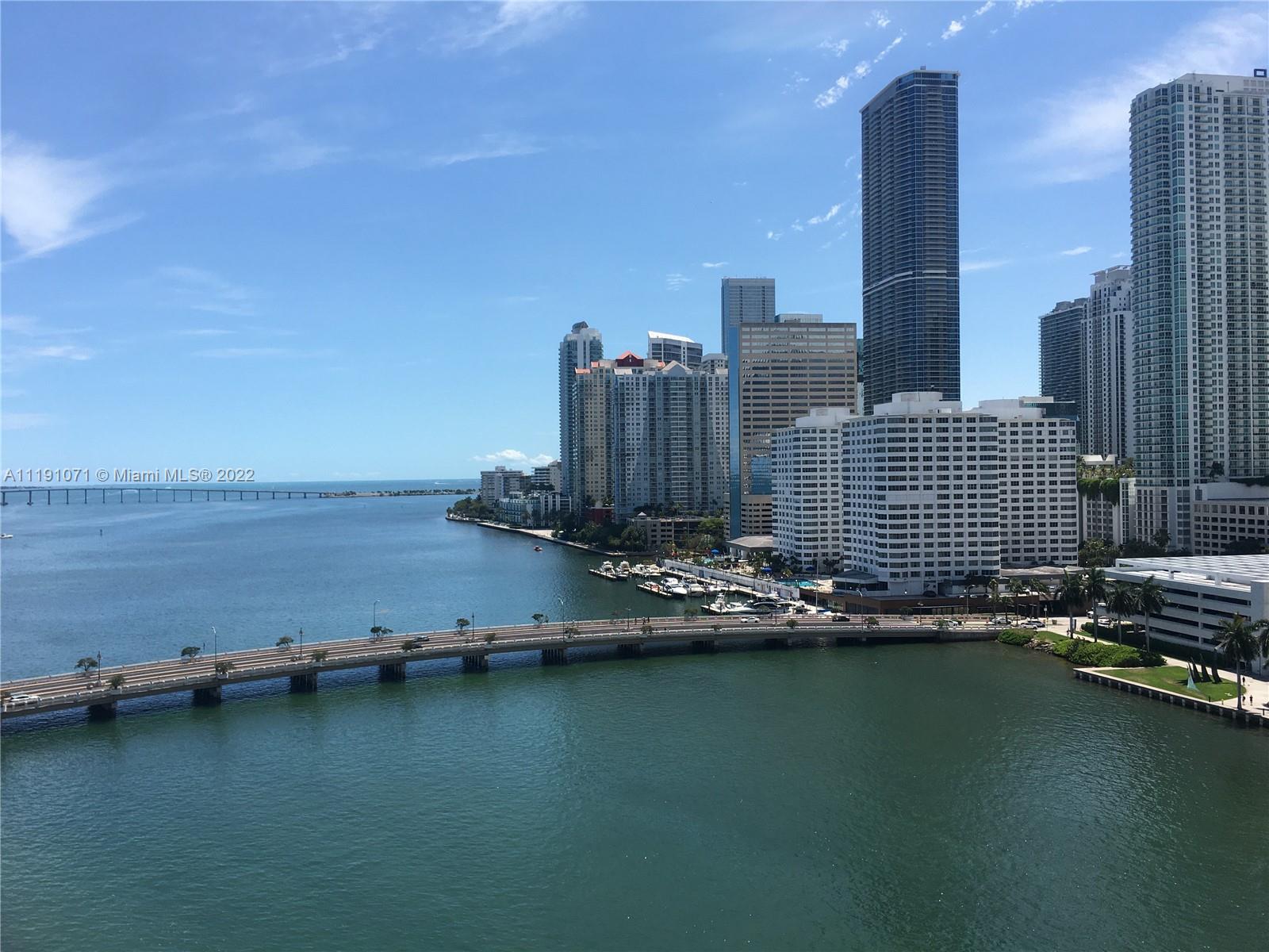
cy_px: 476
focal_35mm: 29
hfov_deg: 61.7
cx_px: 634
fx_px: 1063
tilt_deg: +0.8
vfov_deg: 48.2
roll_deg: +0.3
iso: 25
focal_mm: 4.15
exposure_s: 1/1672
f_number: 2.2
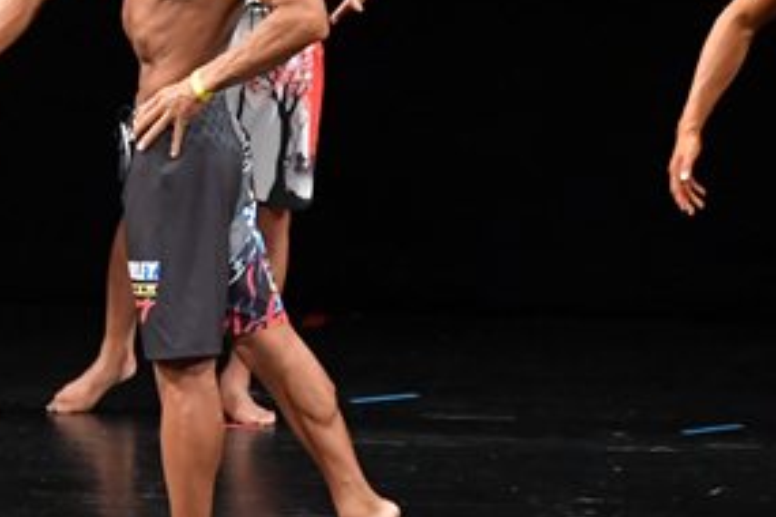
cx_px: 225
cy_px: 139
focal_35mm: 549
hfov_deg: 3.8
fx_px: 11833
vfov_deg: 2.5
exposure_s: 1/400
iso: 3200
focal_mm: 135
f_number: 5.6
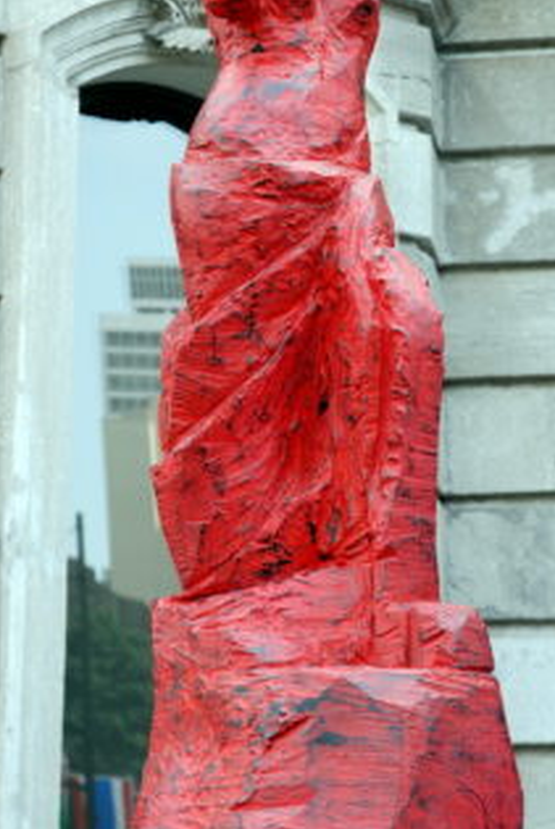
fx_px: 2858
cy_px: 316
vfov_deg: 16.5
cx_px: 346
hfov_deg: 11.1
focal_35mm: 124
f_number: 4.5
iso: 100
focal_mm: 52
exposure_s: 1/40
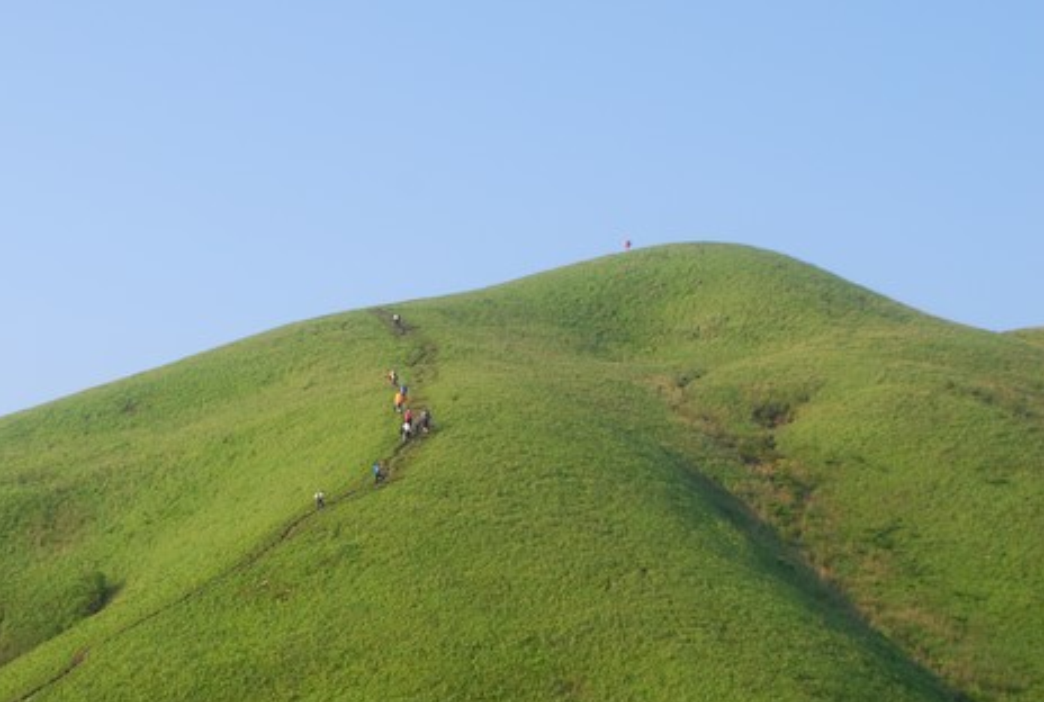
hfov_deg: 27.1
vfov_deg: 18.5
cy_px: 496
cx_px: 320
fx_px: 2152
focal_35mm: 74
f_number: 8
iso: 100
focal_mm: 32
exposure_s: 1/160
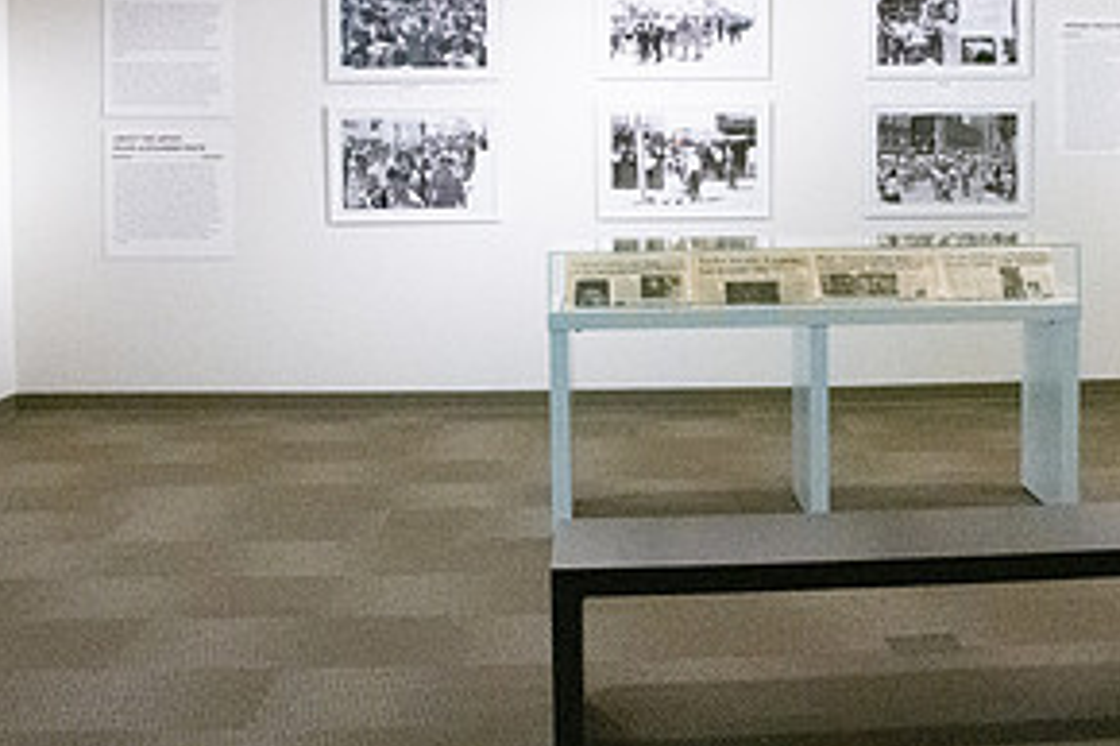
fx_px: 1679
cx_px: 799
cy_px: 160
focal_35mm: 54
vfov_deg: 24.7
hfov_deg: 36.3
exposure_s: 1/50
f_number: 18
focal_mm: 18
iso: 25600
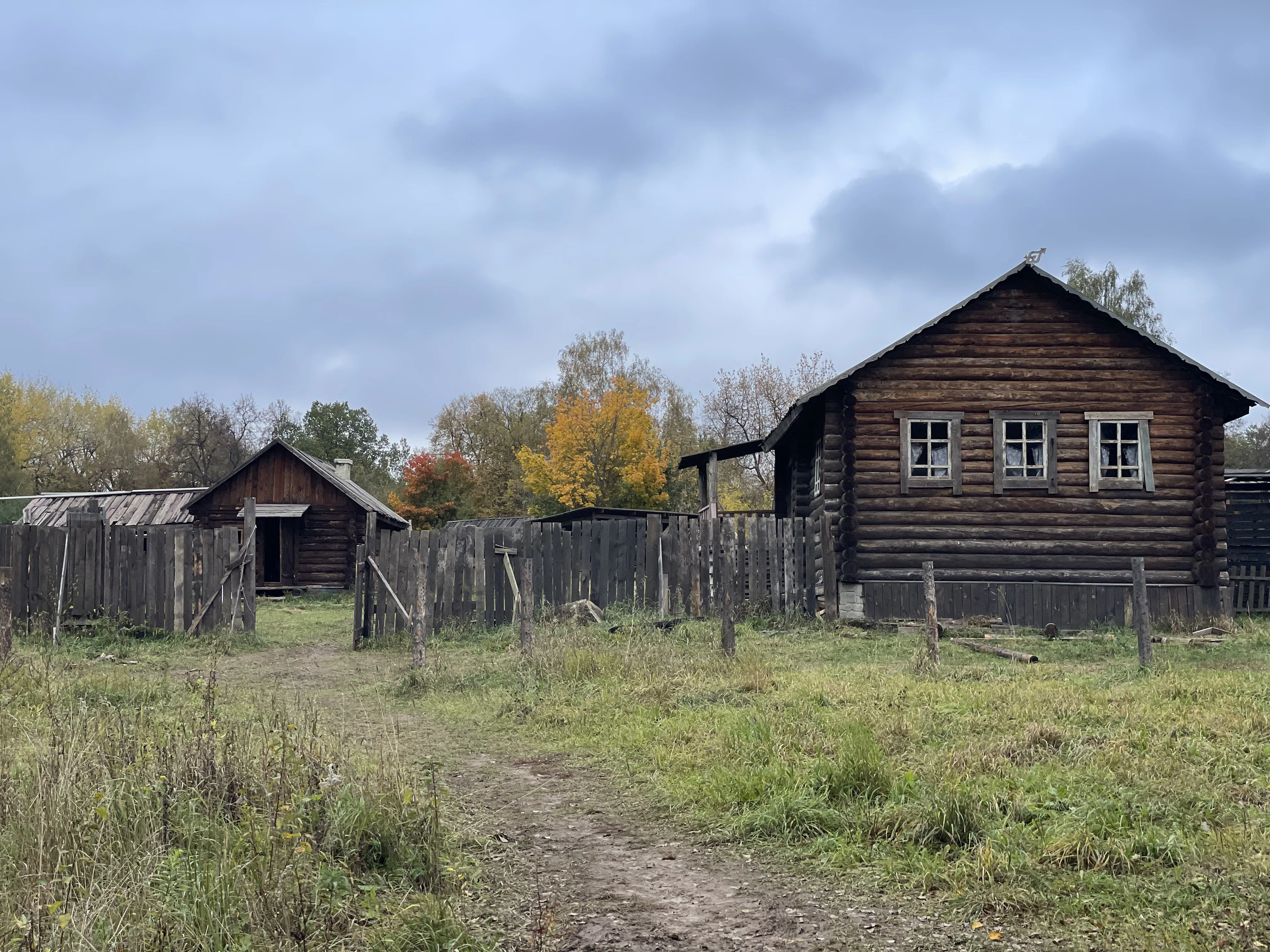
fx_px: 1908
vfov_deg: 28.0
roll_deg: -0.4
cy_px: 476
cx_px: 635
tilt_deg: +6.5
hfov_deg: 36.8
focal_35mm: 52
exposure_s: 1/564
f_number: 2
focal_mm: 6
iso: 32
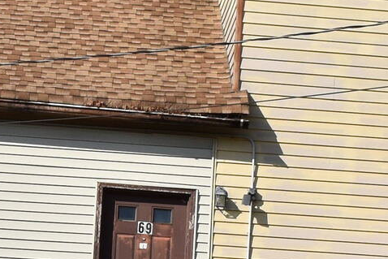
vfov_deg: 5.2
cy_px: 425
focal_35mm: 260
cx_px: 2
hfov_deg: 7.9
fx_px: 2805
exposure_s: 1/500
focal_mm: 27
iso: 200
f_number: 11
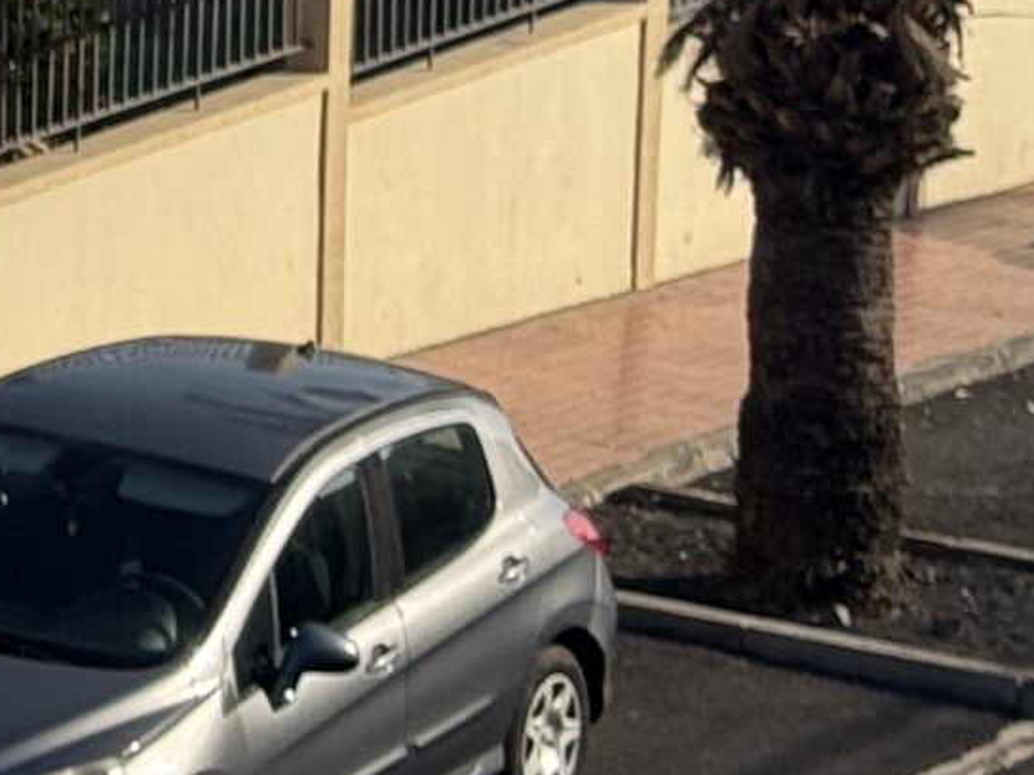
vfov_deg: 6.5
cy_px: -300
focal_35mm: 226
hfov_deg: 8.3
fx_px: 6751
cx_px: -1146
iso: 64
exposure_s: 1/4310
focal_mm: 6.76
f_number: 1.78
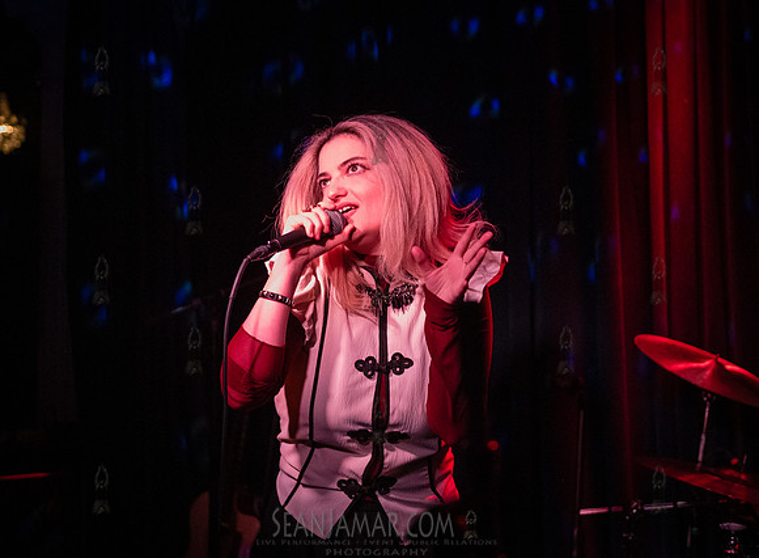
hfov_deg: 31.7
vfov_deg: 23.5
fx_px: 1338
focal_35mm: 61
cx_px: 358
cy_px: 237
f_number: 3.2
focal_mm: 50
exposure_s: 1/400
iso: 12800
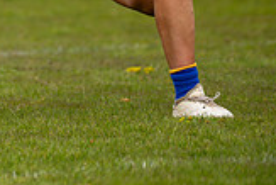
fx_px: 5732
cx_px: -210
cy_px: -133
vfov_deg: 1.8
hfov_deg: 2.7
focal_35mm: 747
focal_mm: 210
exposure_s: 1/2500
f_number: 2.8
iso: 220
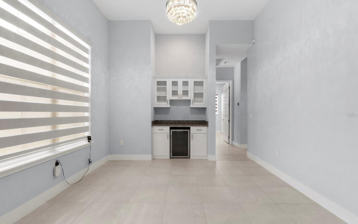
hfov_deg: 97.8
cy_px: 115
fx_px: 156
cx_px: 179
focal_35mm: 16
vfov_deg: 71.2
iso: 100
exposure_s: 1/4
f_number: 9
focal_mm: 10
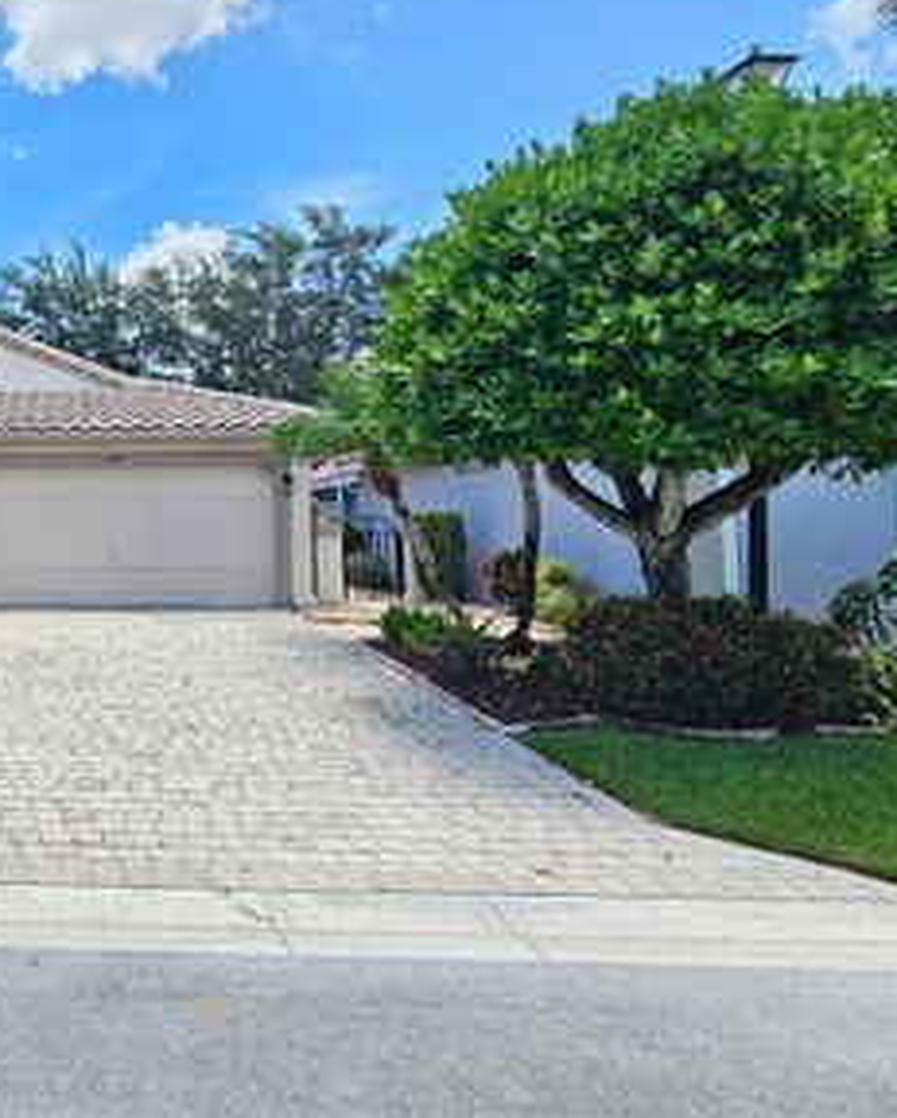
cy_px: 483
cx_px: 16
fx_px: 729
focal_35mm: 22
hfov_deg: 51.6
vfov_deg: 74.6
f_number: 2.2
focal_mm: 2.2
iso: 50
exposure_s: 1/336
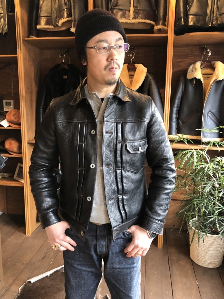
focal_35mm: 28
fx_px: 242
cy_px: 150
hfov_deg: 49.7
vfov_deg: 63.4
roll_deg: -0.4
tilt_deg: -8.4
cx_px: 112
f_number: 1.8
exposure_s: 1/20
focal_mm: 4
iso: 40
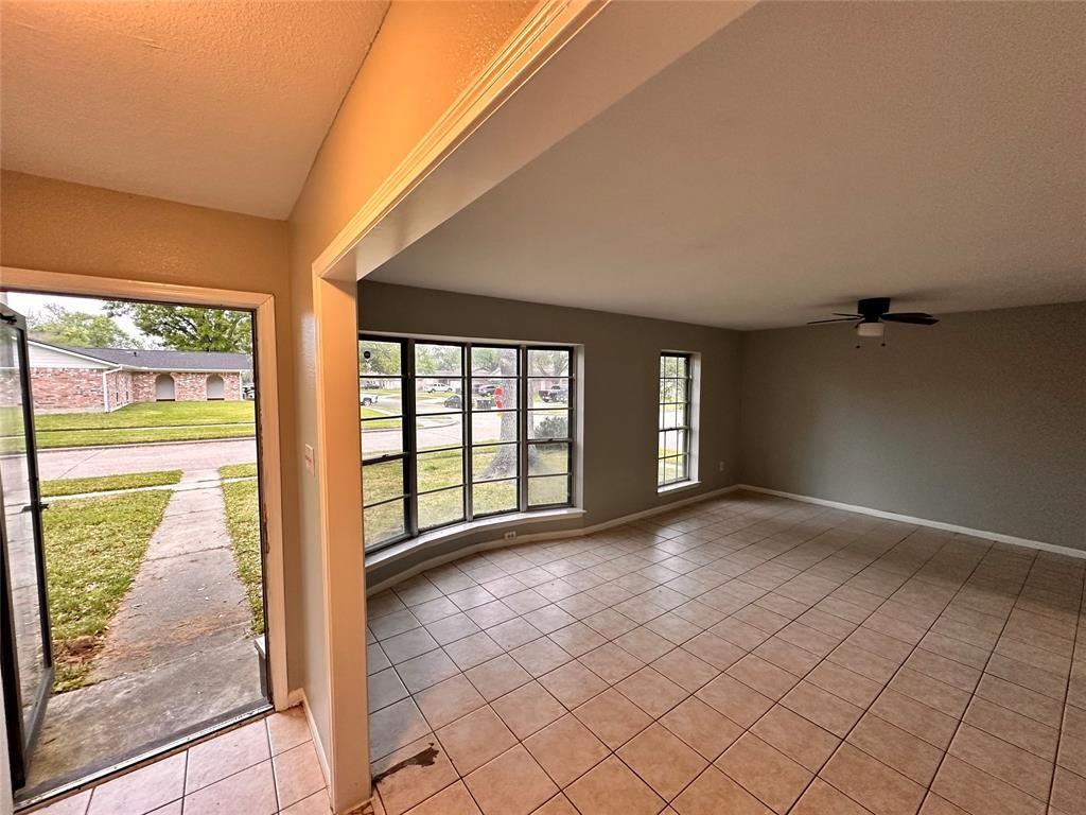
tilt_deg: -2.7
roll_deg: -0.2
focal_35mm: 14
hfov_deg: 102.1
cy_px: 408
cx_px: 543
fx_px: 439
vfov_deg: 85.7
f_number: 2.2
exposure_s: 1/120
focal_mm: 2.22
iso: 250
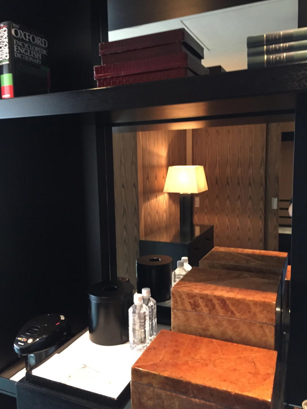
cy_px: 204
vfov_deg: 61.7
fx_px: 343
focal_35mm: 29
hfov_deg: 48.2
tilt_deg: -6.0
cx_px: 154
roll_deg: +1.2
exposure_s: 1/15
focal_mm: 4.15
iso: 250
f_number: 2.2
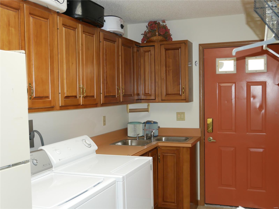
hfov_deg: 46.8
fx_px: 322
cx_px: 140
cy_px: 104
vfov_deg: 36.0
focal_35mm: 40
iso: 800
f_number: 4.6
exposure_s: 1/60
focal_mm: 20
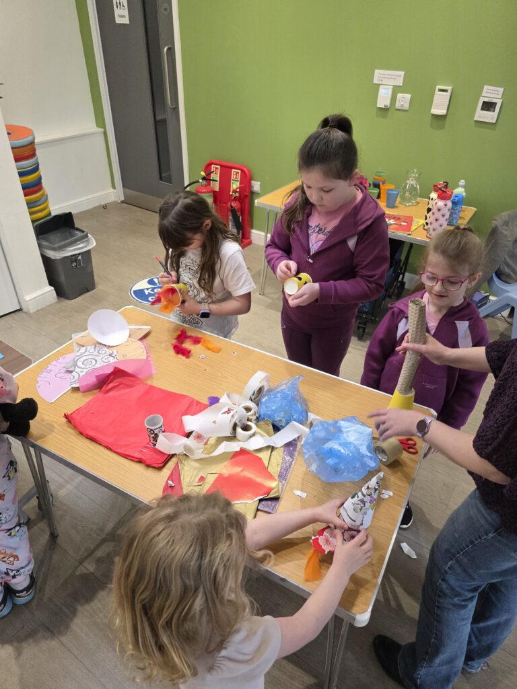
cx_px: 258
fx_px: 458
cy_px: 344
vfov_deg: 73.9
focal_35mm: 23
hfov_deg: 58.9
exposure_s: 1/100
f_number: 1.7
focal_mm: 6.3
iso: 250
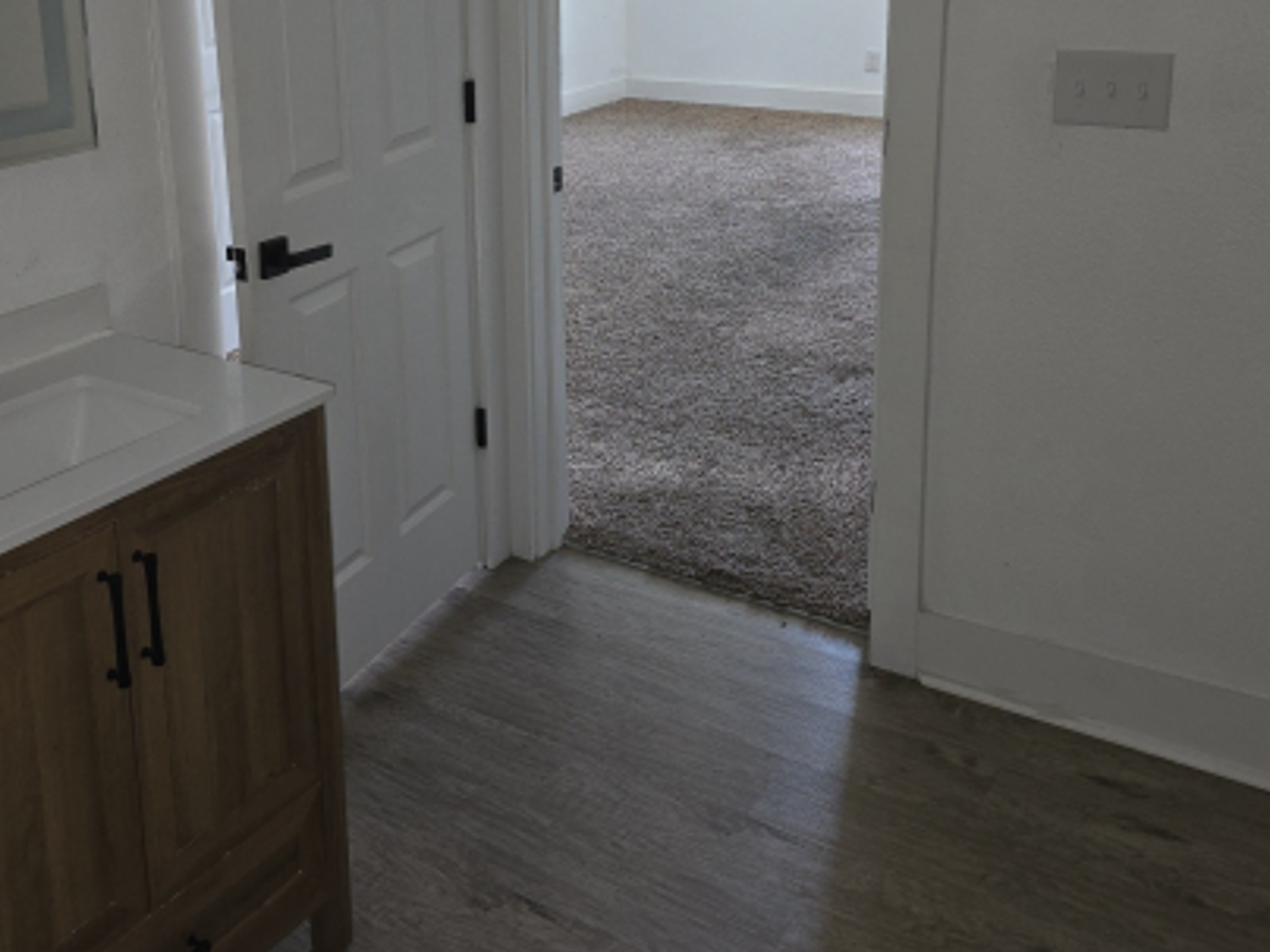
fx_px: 1394
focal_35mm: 38
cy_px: 217
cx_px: 407
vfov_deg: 36.7
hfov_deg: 48.0
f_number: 1.7
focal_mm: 6.3
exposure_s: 1/30
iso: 100
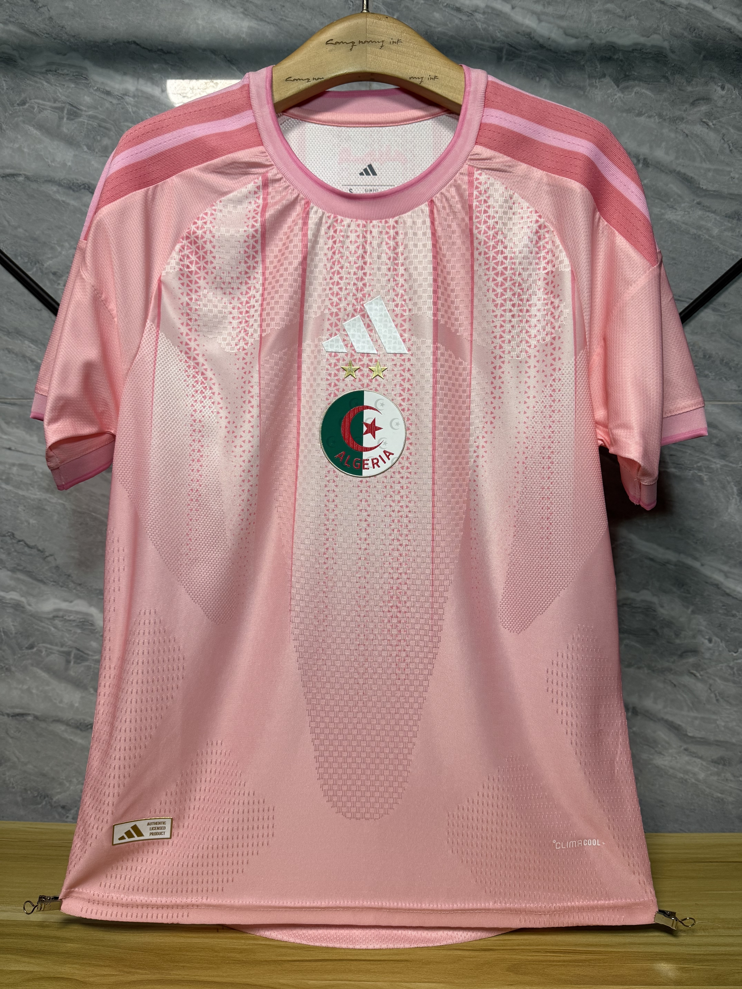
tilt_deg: -2.3
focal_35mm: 24
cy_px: 494
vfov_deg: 71.6
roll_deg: -0.7
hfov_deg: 56.8
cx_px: 371
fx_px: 686
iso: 100
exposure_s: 1/100
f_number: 1.78
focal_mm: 6.76
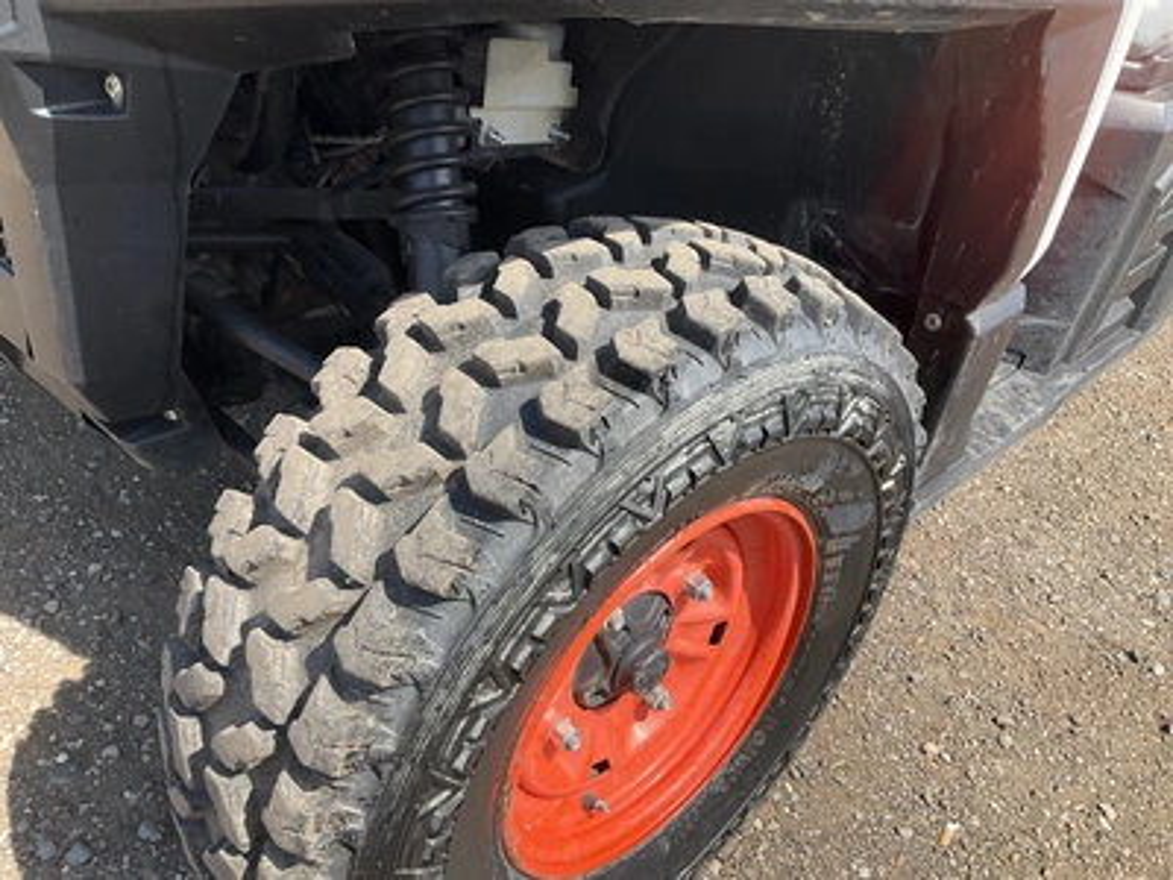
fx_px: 983
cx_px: 586
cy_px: 440
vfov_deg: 48.2
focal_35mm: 29
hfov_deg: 61.7
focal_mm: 3
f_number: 1.8
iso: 25
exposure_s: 1/792
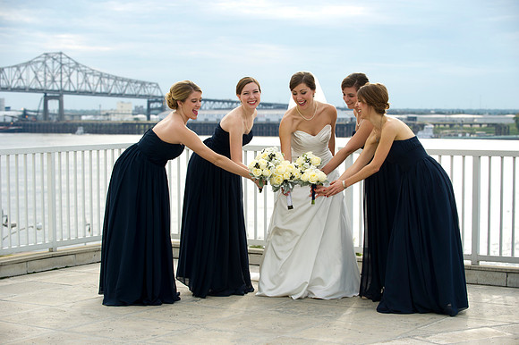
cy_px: 172
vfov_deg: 17.0
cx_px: 260
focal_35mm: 80
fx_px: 1153
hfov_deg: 25.4
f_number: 4
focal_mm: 80
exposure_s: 1/250
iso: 200
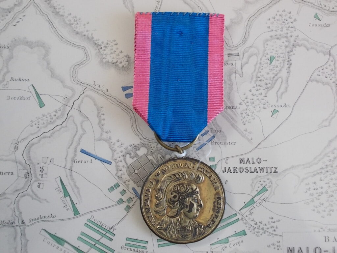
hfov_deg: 43.9
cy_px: 126
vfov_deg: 33.6
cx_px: 168
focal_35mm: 43
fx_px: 419
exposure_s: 1/30
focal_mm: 6.1
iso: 125
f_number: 3.3
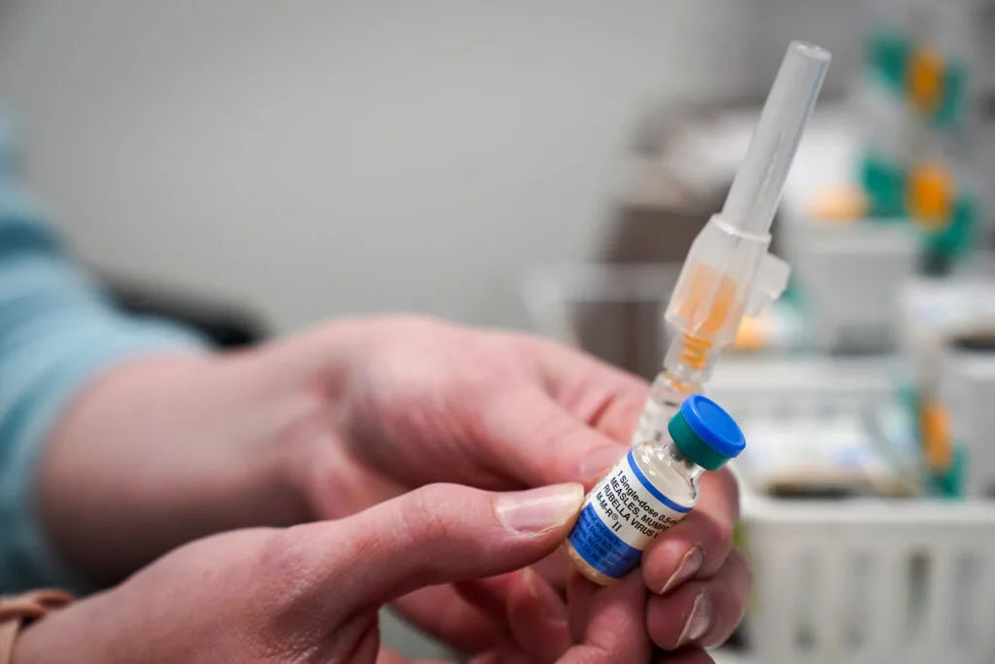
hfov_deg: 28.8
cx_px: 498
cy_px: 332
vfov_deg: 19.5
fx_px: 1935
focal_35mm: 70
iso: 1600
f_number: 4.5
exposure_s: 1/400
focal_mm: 70
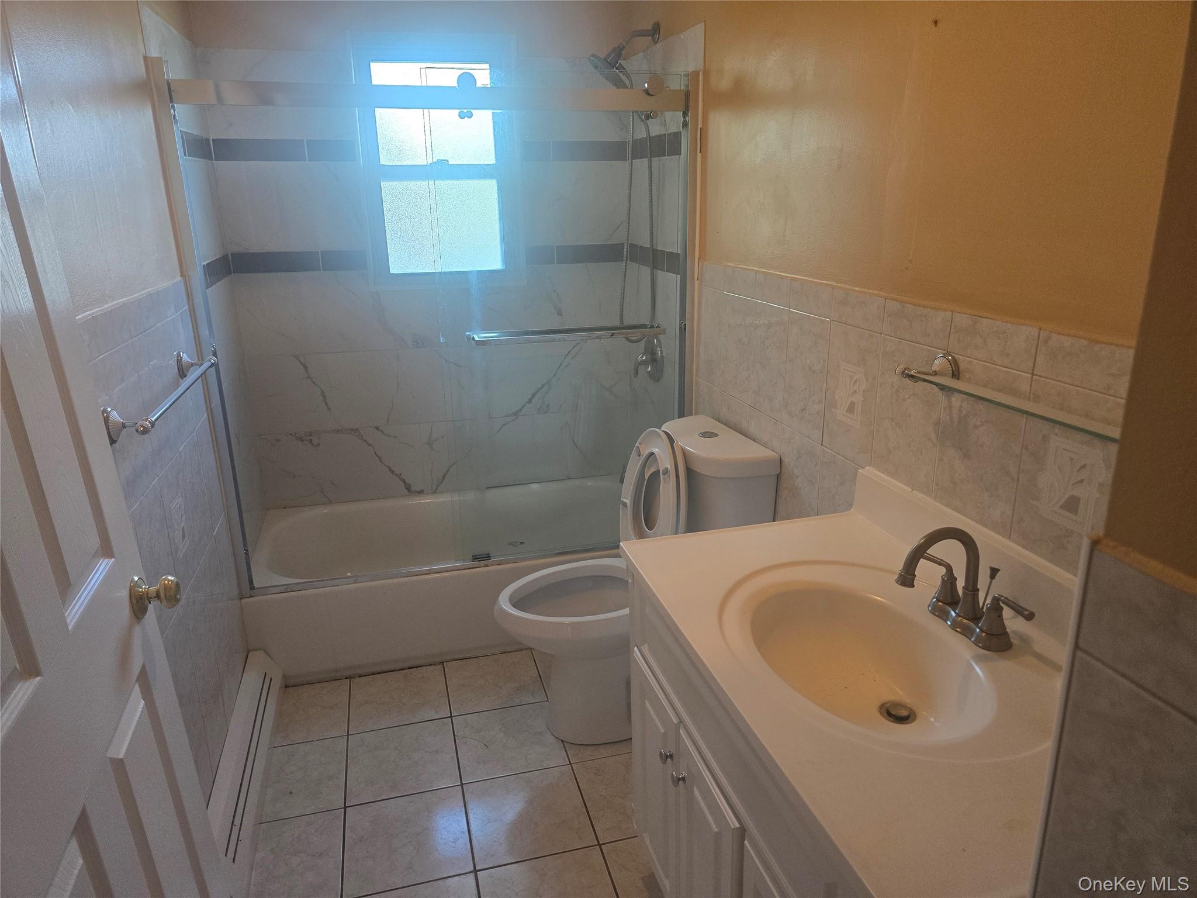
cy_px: 449
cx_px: 598
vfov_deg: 58.9
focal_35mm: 23
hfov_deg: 73.9
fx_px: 795
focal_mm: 6.3
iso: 200
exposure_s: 1/120
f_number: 1.7
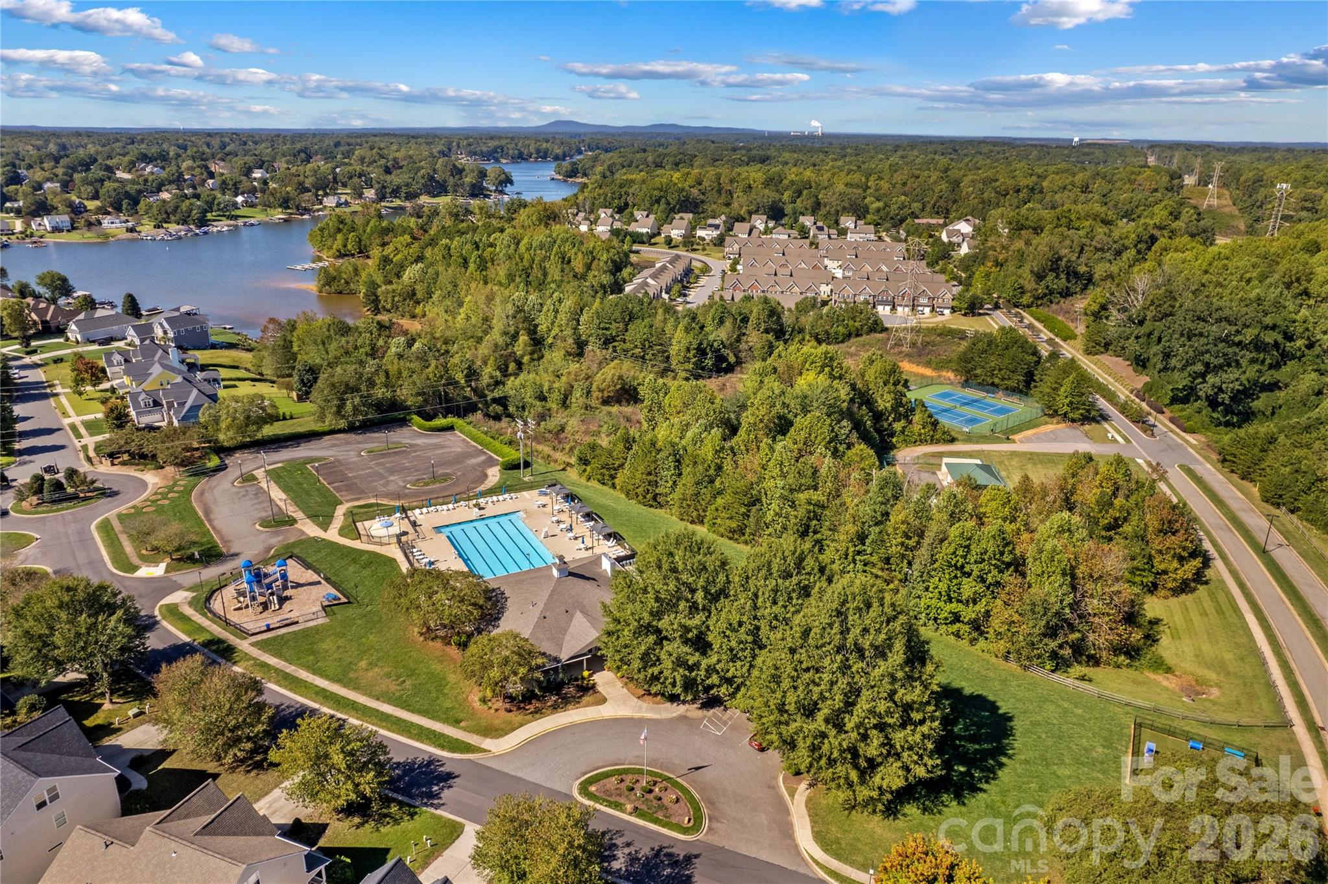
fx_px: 811
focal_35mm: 22
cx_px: 664
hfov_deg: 78.6
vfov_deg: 57.2
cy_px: 442
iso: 120
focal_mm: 8.38
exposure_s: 1/1000
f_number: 2.8
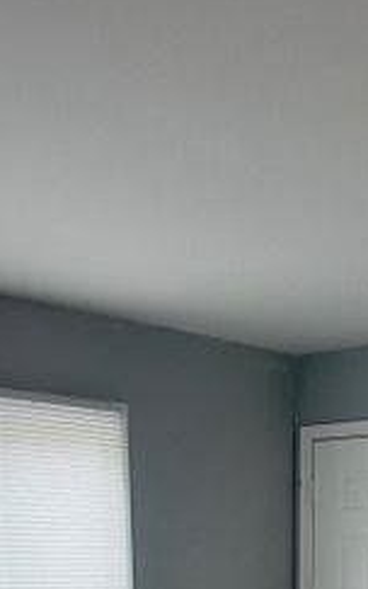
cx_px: 264
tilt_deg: -9.7
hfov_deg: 19.3
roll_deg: +0.2
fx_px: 1074
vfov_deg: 26.2
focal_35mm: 67
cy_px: 761
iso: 200
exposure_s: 1/60
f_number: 1.8
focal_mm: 6.93
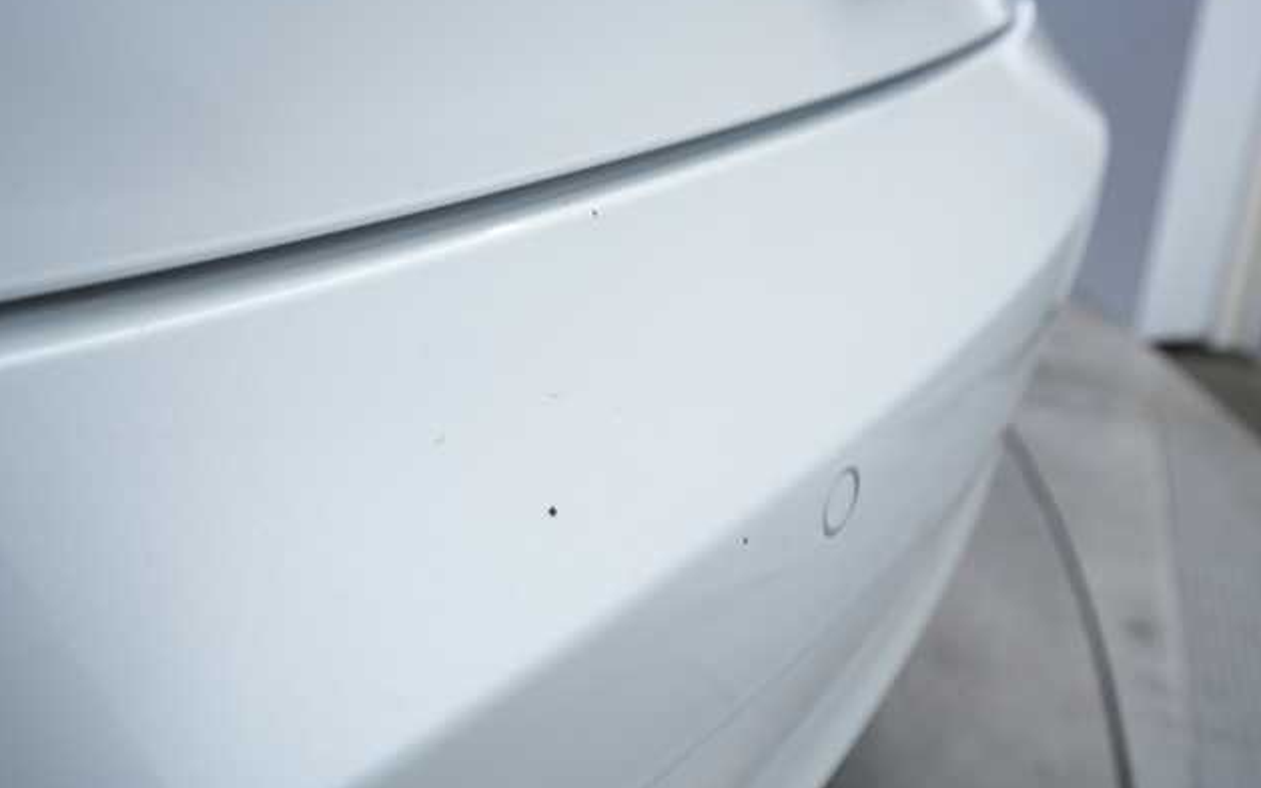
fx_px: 997
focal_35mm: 29
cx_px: 621
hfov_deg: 64.6
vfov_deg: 43.1
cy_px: 369
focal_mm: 28
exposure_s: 1/80
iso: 1600
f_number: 6.3
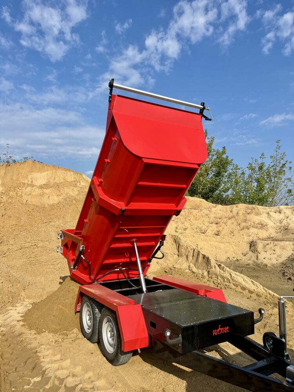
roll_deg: -1.1
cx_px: 147
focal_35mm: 26
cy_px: 196
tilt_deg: +4.3
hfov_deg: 53.1
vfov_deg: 67.3
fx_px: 294
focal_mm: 5.1
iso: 50
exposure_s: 1/3745
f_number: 1.6
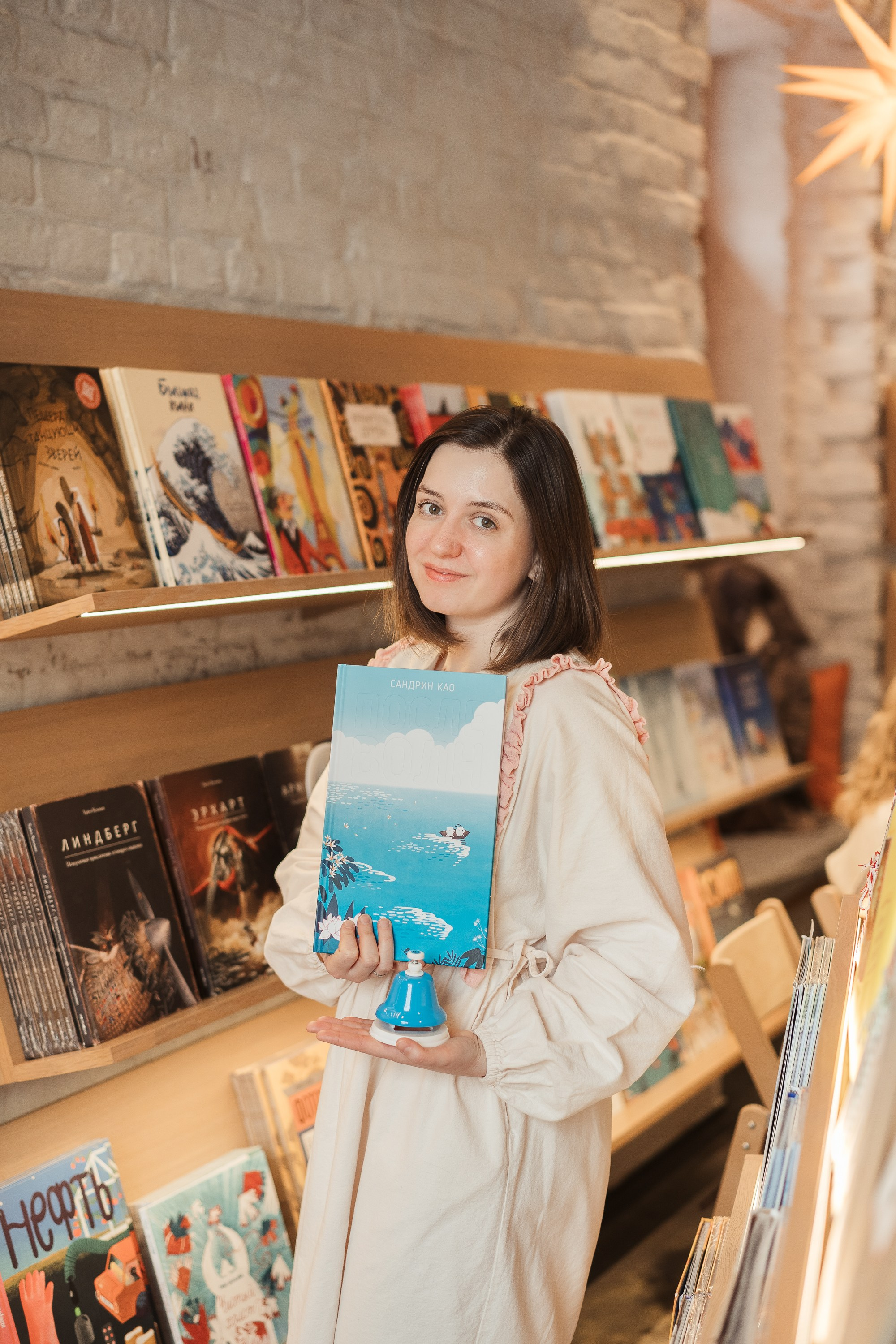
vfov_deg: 36.2
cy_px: 672
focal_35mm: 55
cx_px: 448
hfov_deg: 24.6
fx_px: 2053
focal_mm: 55
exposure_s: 1/160
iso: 640
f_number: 2.2
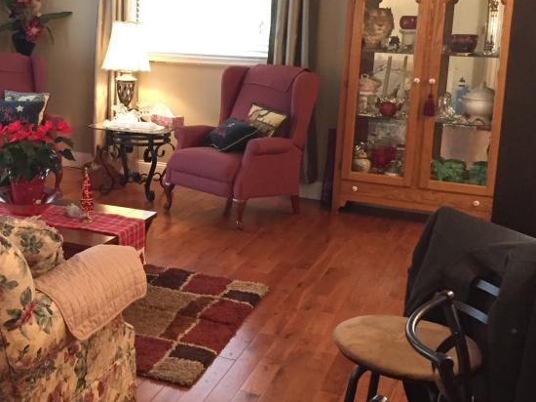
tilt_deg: -9.5
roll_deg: -0.1
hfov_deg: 33.7
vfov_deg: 26.8
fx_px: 836
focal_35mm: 54
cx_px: 56
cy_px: 130
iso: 250
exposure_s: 1/30
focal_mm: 4.15
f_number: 2.2
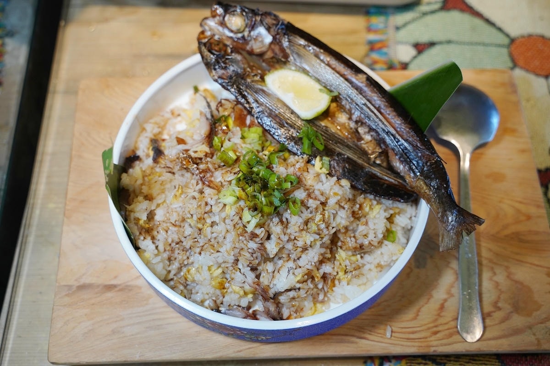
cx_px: 275
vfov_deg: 32.6
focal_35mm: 41
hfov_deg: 47.4
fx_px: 626
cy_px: 183
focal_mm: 41
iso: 800
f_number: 4
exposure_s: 1/160
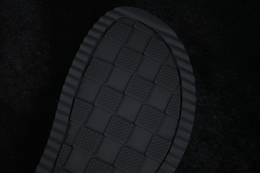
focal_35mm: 75
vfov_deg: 18.2
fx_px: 542
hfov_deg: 27.0
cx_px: 130
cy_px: 86
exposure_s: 1/50
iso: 160
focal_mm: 50
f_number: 6.3
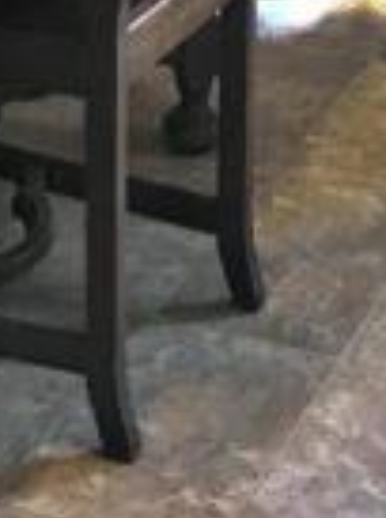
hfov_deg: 8.9
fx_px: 2435
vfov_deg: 10.9
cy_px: -560
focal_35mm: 163
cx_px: -117
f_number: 2.2
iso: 40
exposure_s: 1/15
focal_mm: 4.15
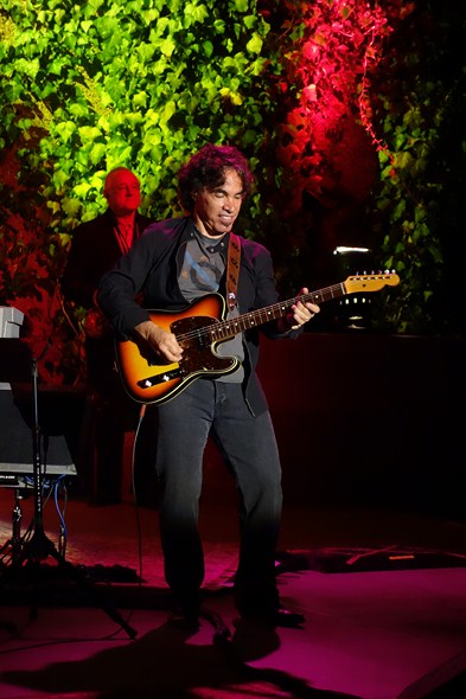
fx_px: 1943
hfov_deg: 13.7
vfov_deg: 20.4
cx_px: 233
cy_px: 350
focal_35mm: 100
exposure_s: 1/80
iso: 3200
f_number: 4.9
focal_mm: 37.1
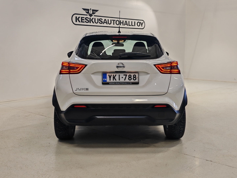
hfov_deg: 42.1
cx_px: 118
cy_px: 89
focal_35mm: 45
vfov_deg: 32.2
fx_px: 308
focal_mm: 5.4
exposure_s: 1/100
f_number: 1.6
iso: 80
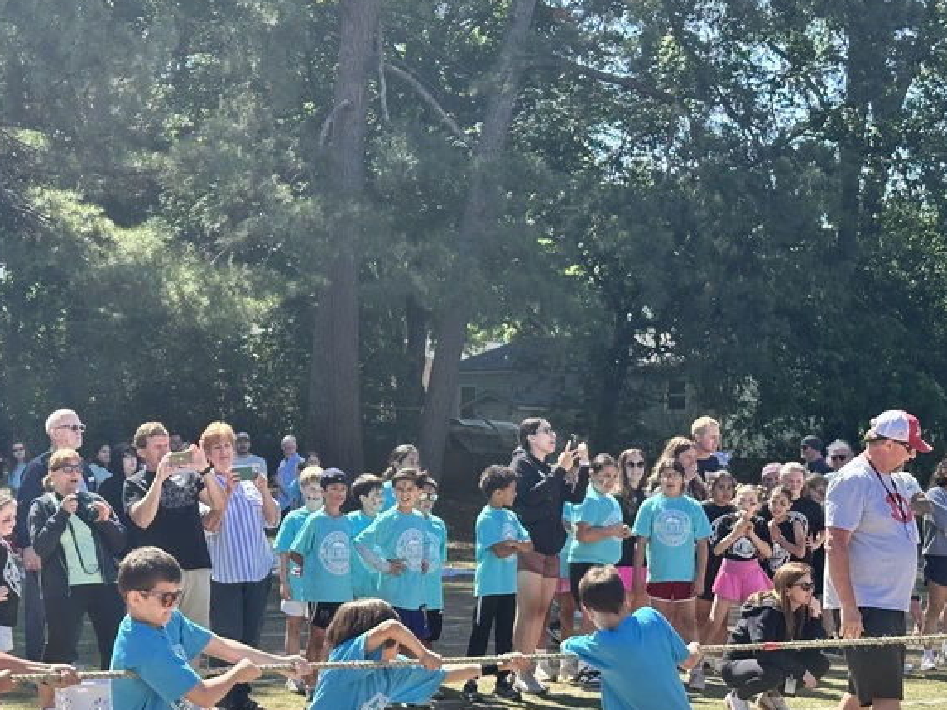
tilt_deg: -0.8
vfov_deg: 17.1
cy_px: 546
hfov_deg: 22.6
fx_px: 2353
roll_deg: -1.0
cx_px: 300
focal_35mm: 86
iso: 64
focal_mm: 6.86
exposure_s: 1/1953
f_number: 1.78
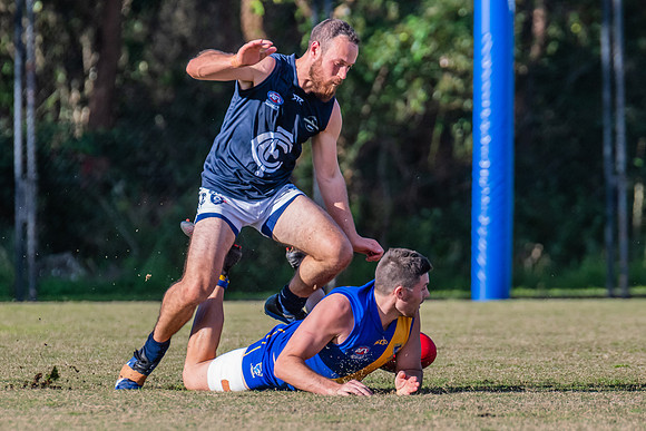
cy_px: 357
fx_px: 13771
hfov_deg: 2.7
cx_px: 380
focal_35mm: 767
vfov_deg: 1.8
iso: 800
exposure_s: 1/2000
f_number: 6.3
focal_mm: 420
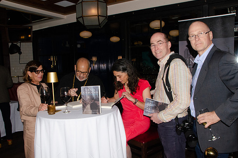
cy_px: 77
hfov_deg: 60.4
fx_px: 205
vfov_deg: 42.2
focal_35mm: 31
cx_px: 116
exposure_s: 1/250
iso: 2500
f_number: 20
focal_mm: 20
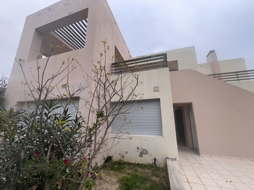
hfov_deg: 106.2
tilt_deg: +12.2
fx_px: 95
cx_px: 127
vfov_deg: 89.9
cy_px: 95
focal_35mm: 13
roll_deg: +0.1
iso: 25
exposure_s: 1/763
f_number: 1.8
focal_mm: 1.57
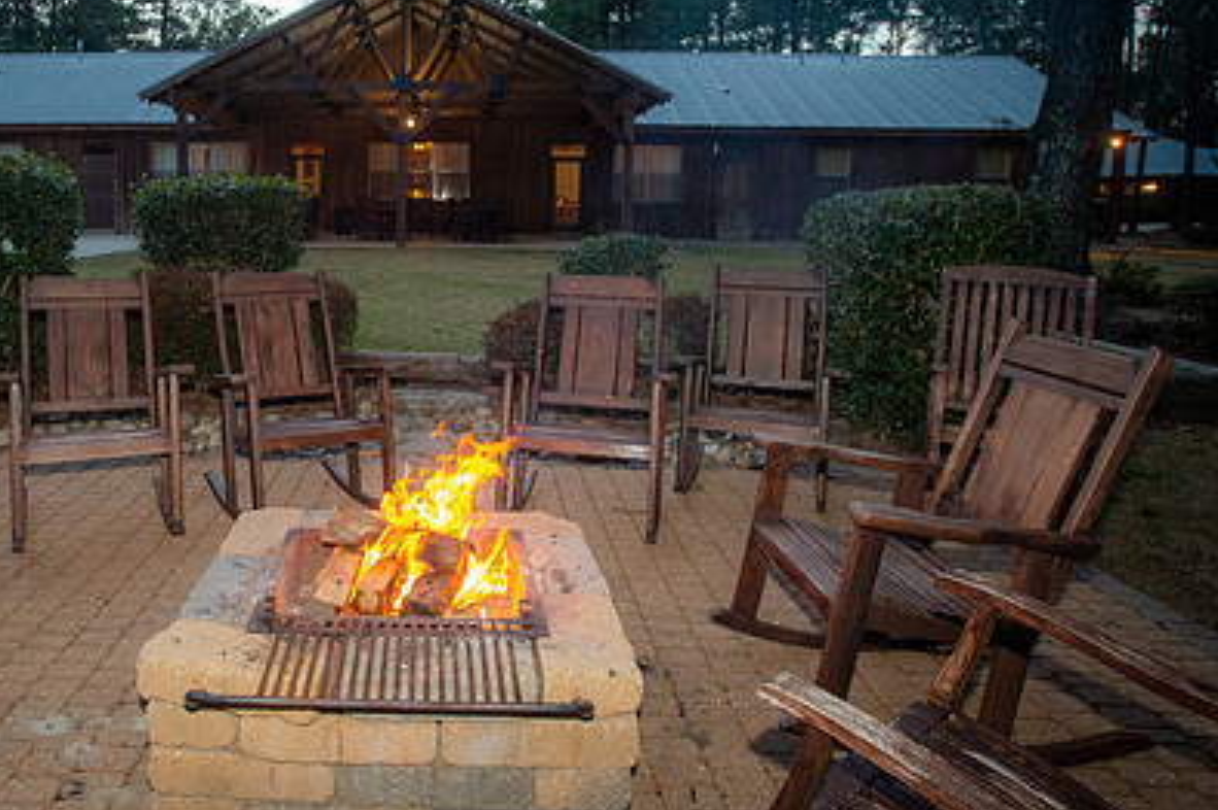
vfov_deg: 45.9
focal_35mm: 28
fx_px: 947
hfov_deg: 63.6
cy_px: 300
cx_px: 390
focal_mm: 19
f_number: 4.5
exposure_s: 1/200
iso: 4000
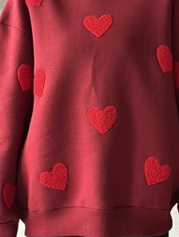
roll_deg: -0.5
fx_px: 474
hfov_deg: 21.4
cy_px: 105
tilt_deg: +2.1
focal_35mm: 69
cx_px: 100
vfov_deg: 28.1
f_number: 1.78
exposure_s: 1/32
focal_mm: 6.86
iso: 800
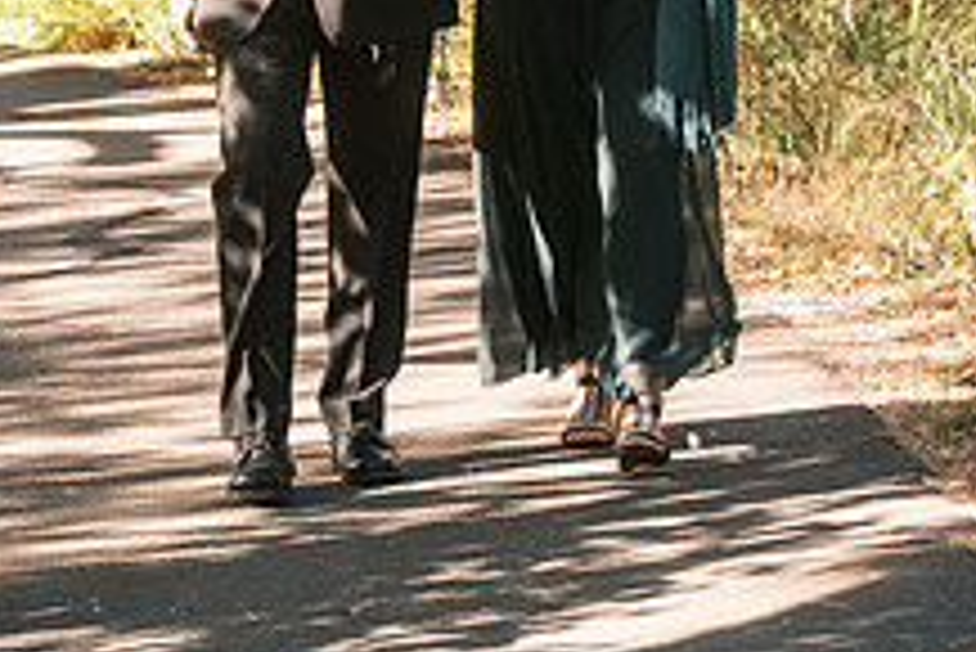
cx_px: 576
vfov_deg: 6.1
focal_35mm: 224
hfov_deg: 9.2
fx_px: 6077
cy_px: -146
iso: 200
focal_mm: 56.3
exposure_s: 1/680
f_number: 2.8
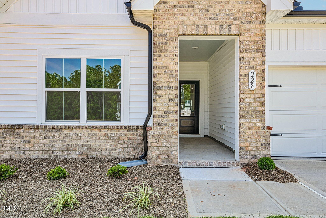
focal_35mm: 24
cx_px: 163
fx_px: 213
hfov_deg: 74.9
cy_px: 109
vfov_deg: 54.1
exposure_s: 1/125
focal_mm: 23.5
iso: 100
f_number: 8
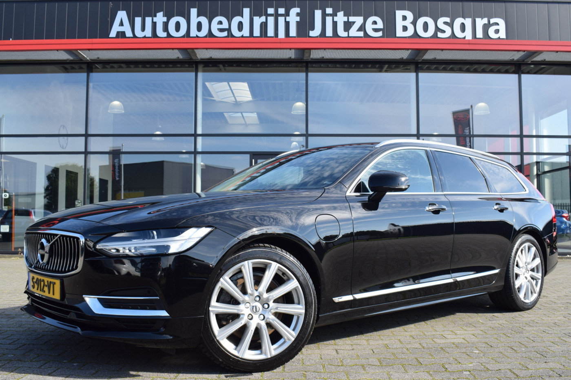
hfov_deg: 53.1
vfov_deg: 36.9
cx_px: 286
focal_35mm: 36
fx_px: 571
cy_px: 190
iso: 250
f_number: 8
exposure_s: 1/250
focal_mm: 24
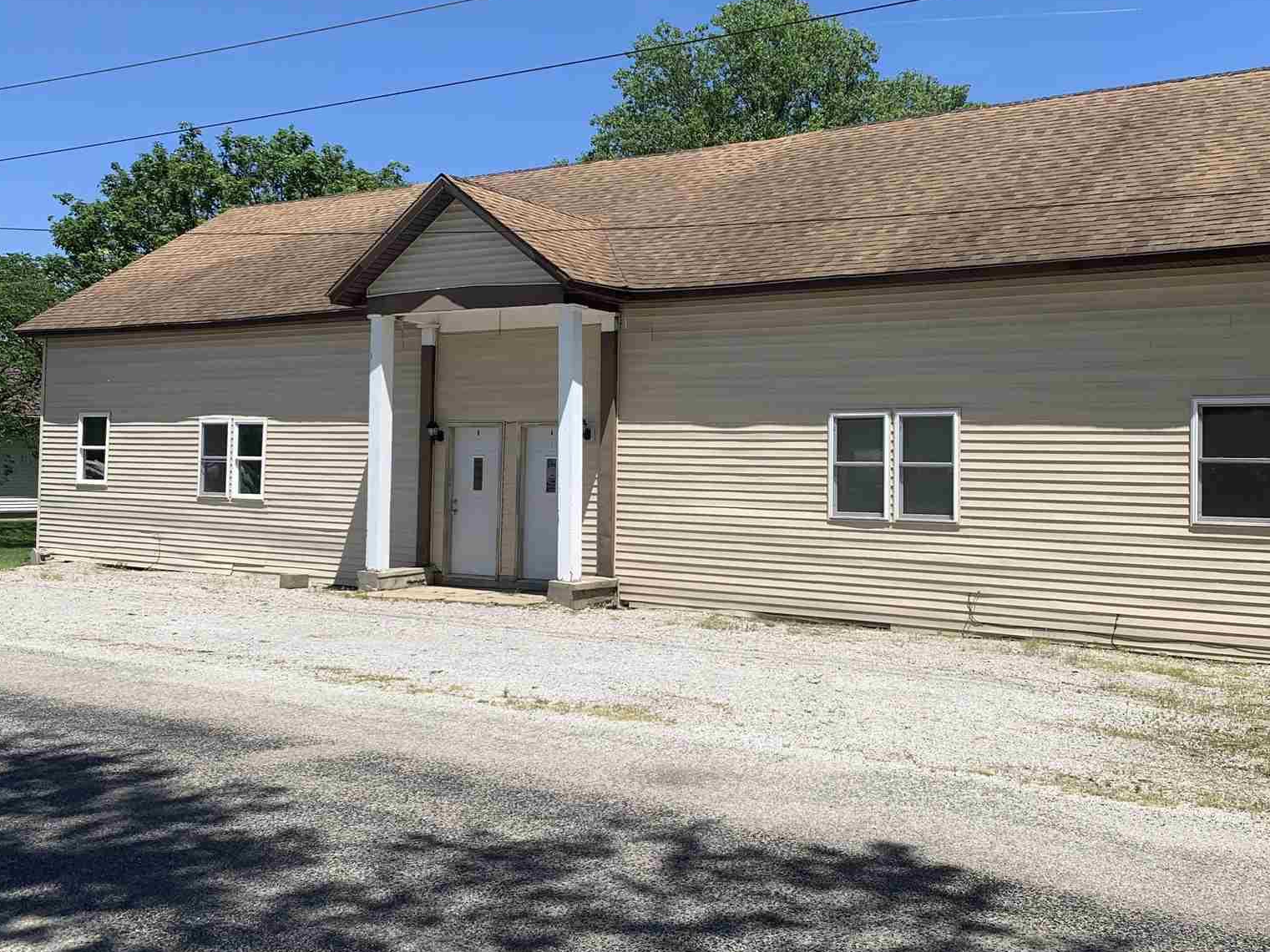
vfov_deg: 40.7
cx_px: 742
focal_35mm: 35
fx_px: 1284
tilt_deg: +0.3
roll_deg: -0.9
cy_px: 441
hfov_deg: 52.4
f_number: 1.8
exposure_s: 1/2755
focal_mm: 4.25
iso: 25
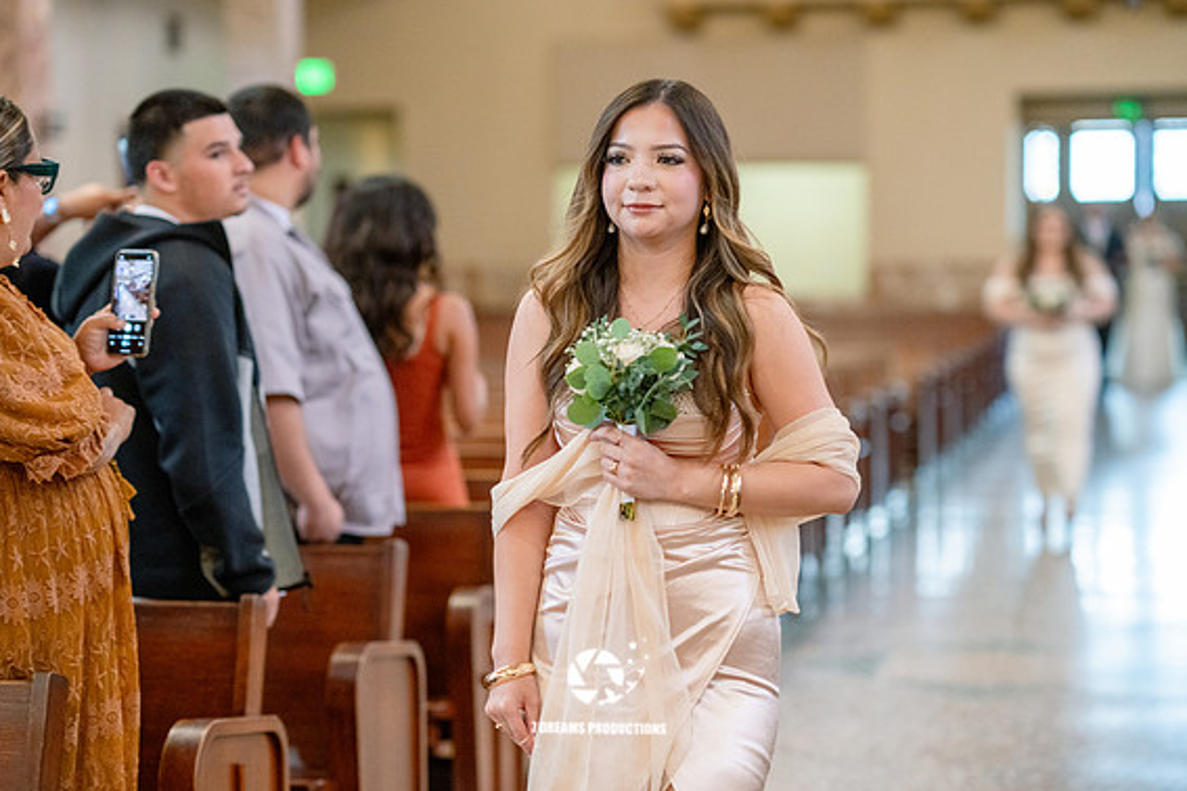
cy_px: 394
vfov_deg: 15.7
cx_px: 599
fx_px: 2868
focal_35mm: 87
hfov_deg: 23.4
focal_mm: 85
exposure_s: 1/125
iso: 2000
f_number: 2
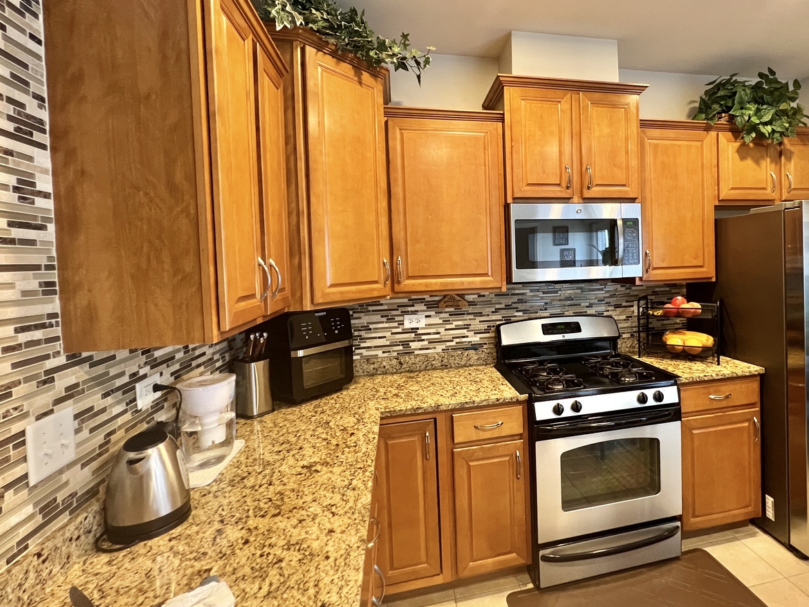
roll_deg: +2.0
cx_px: 472
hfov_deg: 93.6
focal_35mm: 16
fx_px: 374
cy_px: 273
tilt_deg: -2.6
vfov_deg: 77.9
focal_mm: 1.57
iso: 400
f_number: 1.8
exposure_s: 1/60
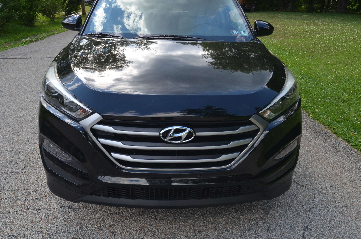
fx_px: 270
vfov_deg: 47.7
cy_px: 120
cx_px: 180
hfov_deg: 67.5
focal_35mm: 27
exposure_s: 1/160
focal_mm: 18
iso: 200
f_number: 6.3
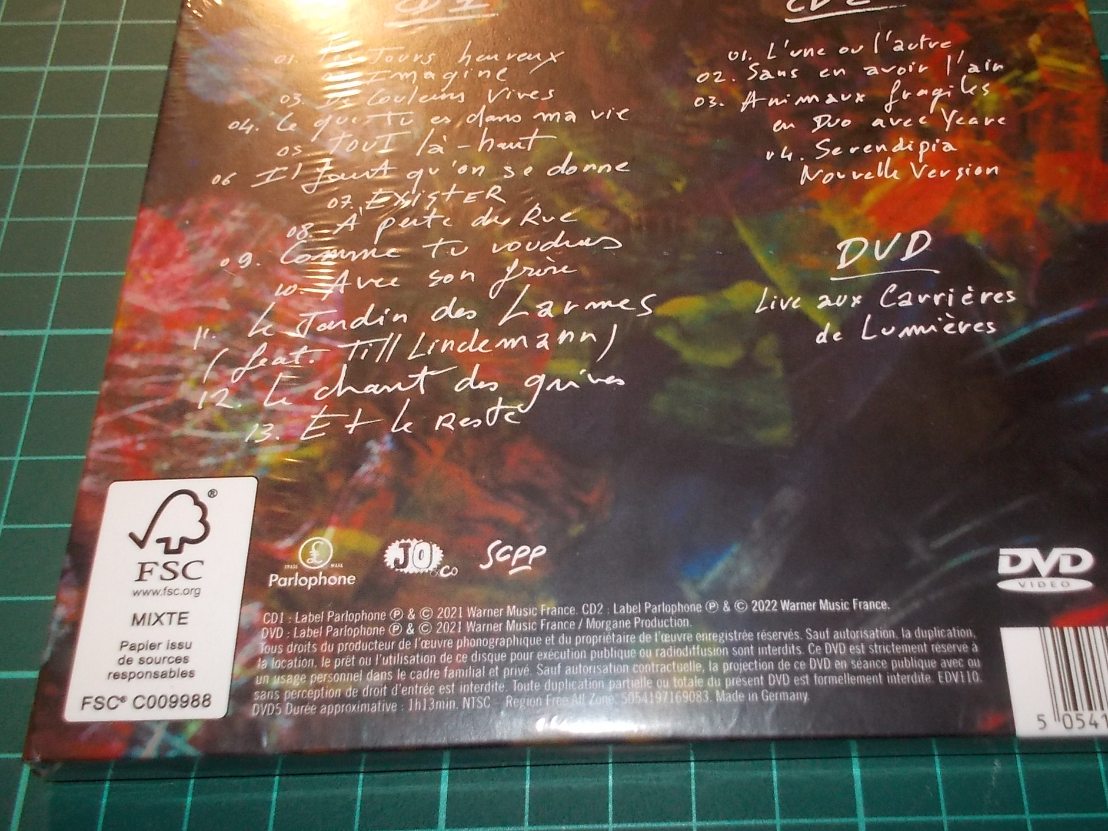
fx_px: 1120
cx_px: 666
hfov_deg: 52.3
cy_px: 401
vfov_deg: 40.7
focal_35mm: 35
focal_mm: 4.1
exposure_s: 1/30
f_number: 3.3
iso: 200
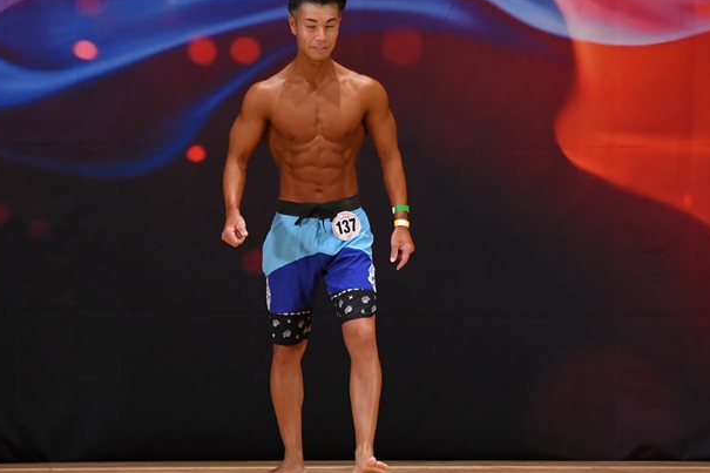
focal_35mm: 346
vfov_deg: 4.0
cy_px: 235
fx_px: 6822
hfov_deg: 6.0
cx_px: 346
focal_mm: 180
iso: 3200
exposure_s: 1/400
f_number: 5.6
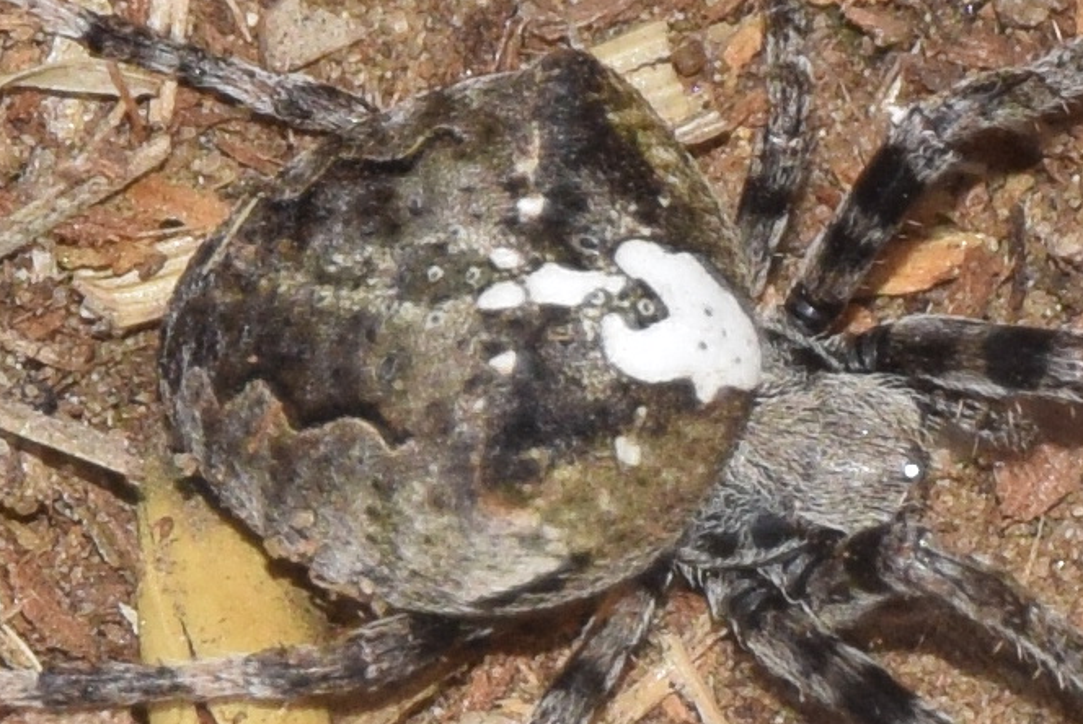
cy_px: 540
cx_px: 726
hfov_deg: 6.4
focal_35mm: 324
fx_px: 9755
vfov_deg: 4.2
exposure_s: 1/160
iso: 400
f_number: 13
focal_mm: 112
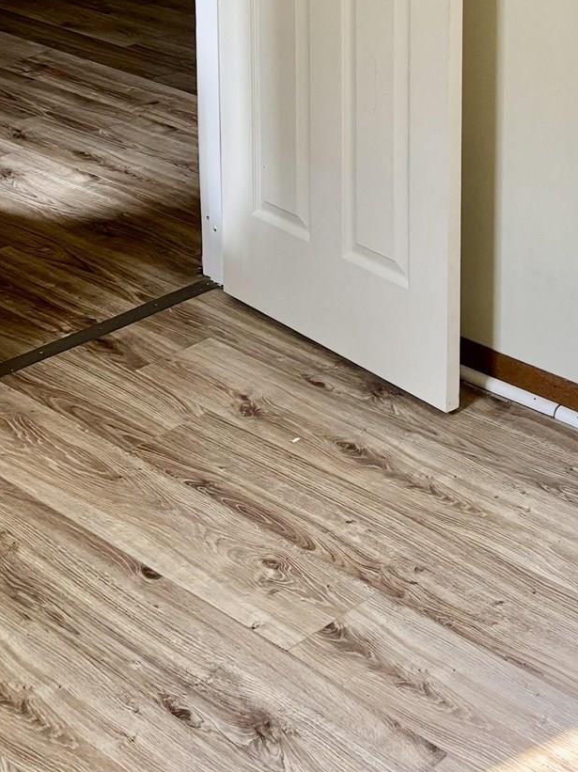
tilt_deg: -11.4
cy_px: -99
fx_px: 1626
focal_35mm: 73
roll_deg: -0.8
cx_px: 383
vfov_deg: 24.7
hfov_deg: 20.1
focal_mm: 5.96
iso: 125
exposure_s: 1/107
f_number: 1.6
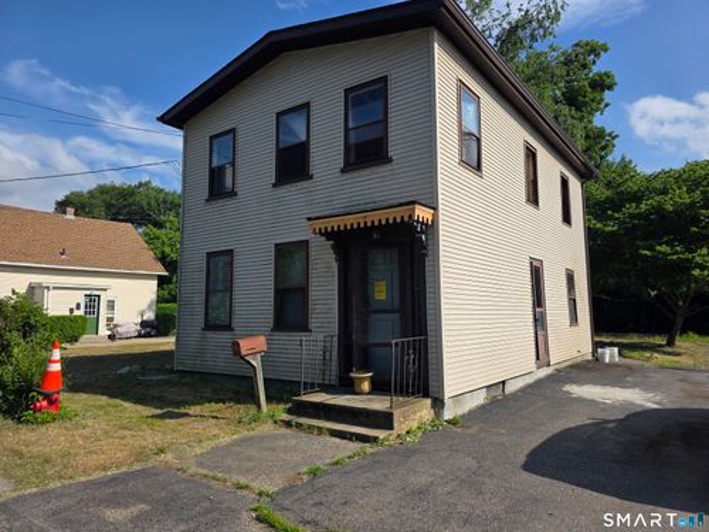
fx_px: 471
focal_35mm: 23
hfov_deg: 73.9
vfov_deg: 58.9
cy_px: 266
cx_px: 354
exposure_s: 1/5958
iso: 80
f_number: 1.7
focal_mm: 6.3
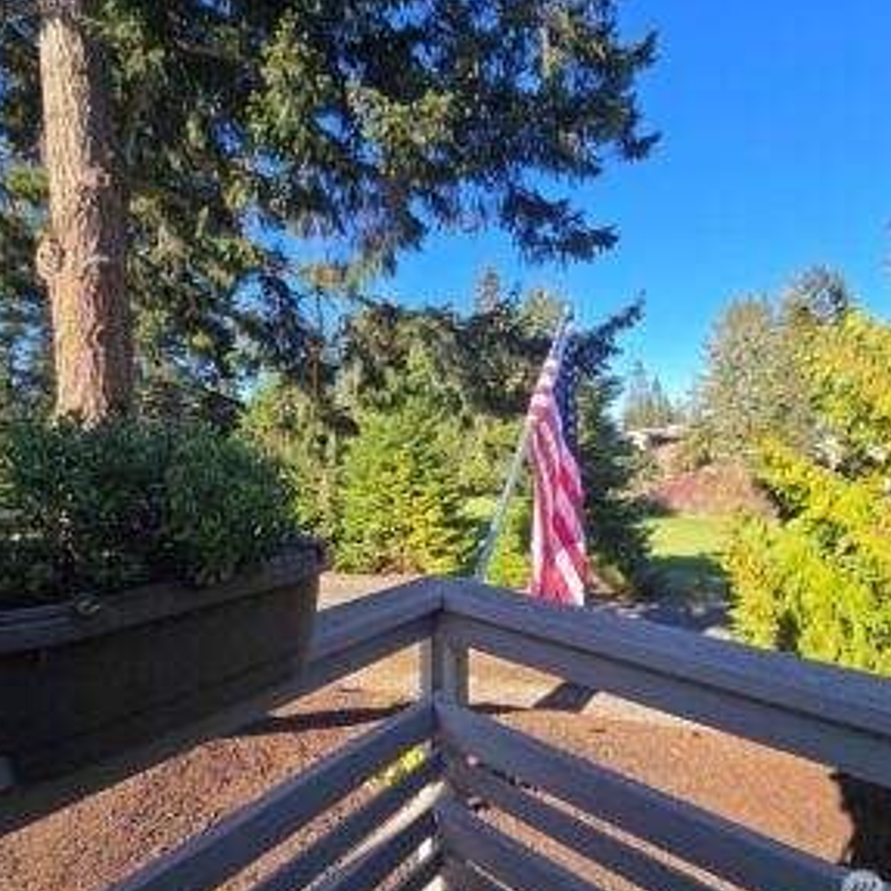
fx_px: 466
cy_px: 456
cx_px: 422
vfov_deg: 87.4
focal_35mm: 16
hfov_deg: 87.4
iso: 50
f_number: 2.2
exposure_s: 1/907
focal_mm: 2.2
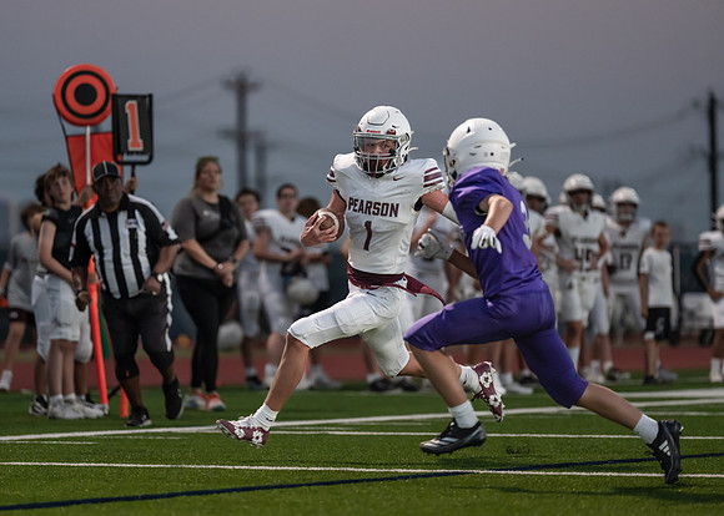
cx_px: 333
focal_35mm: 212
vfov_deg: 6.8
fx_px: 4354
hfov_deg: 9.5
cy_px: 257
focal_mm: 200
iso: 3200
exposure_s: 1/1250
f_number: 2.8
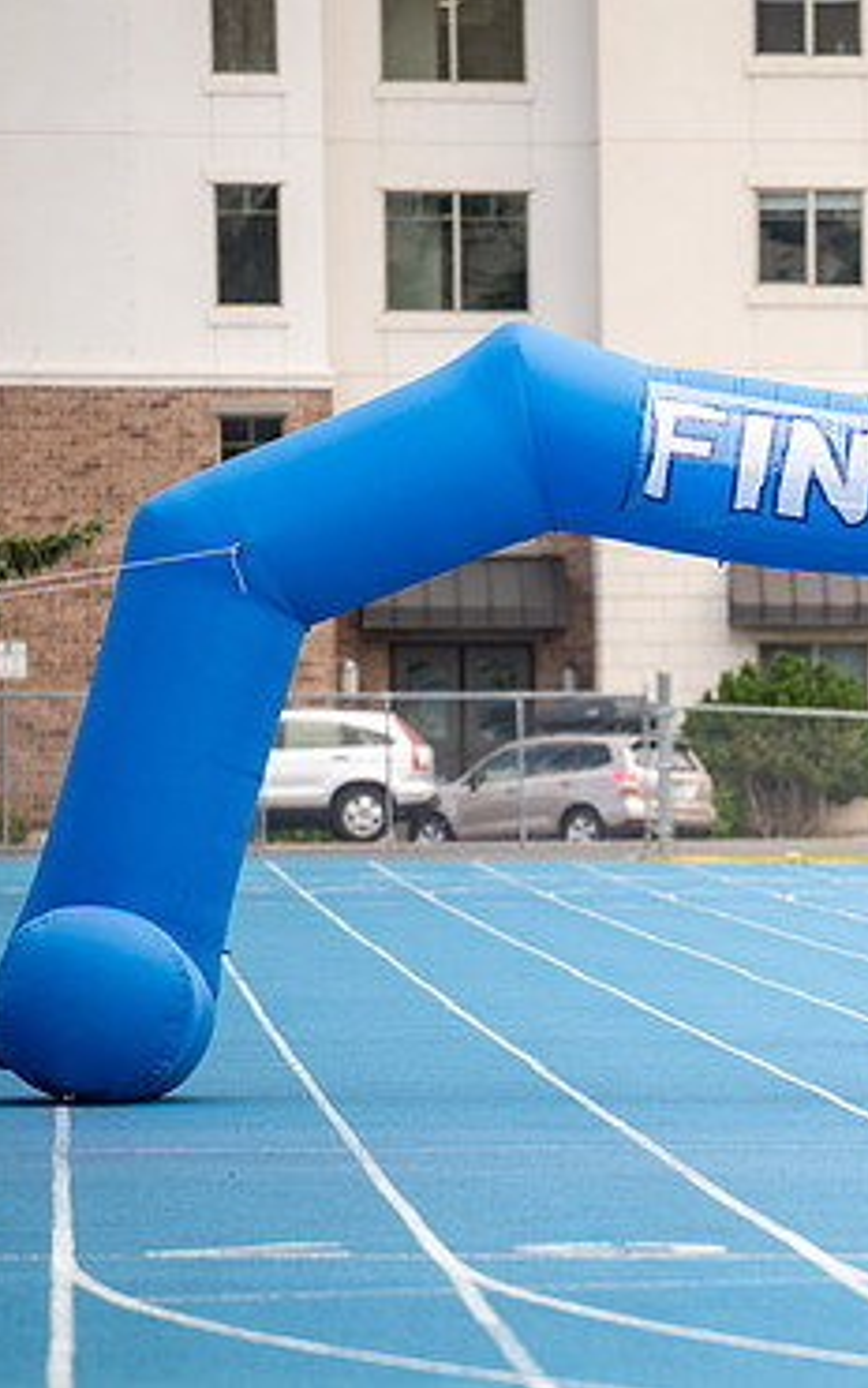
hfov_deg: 3.1
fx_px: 16080
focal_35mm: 425
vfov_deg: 4.9
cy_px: 853
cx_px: 1220
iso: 200
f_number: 2.8
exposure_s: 1/1250
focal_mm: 200
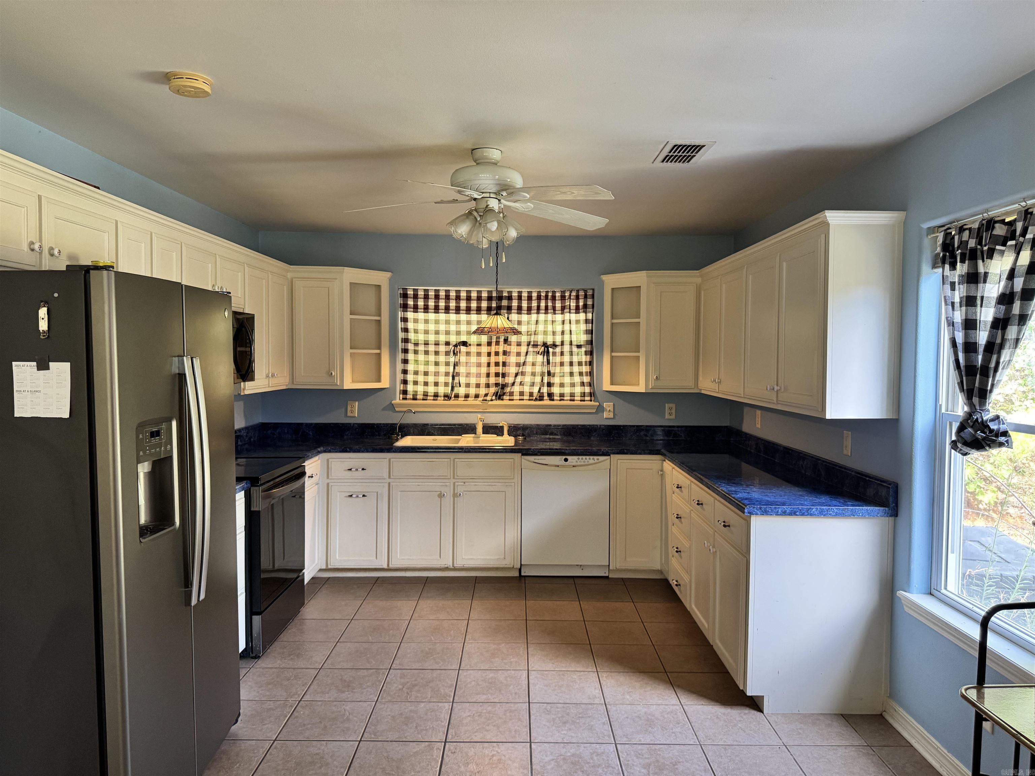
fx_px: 718
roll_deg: -0.8
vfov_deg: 56.8
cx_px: 518
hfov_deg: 71.6
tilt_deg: -2.2
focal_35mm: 24
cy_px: 388
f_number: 1.78
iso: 320
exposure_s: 1/60
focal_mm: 6.76
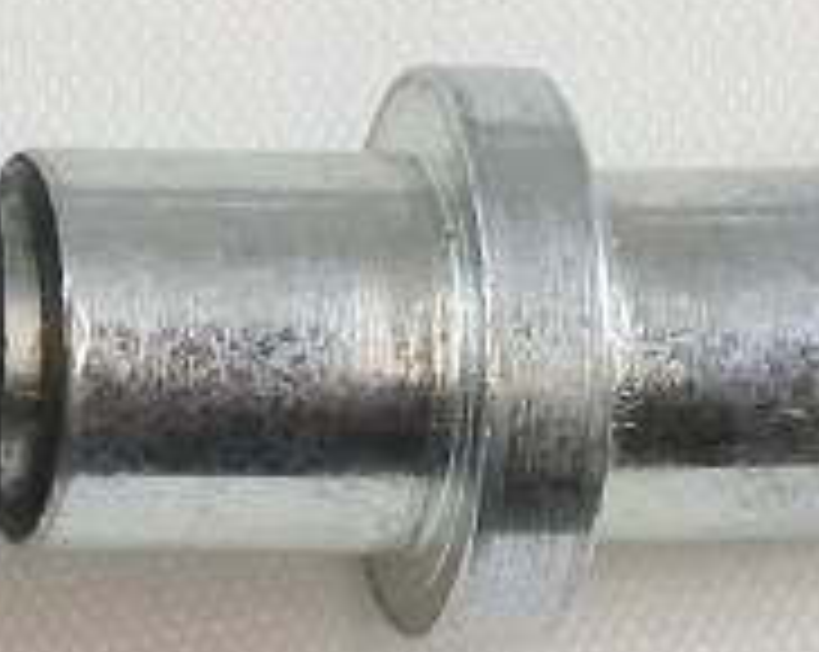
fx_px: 12100
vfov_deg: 3.1
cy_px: -274
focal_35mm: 500
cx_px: 896
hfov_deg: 3.9
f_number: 4.8
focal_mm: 22.3
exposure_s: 1/125
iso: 400
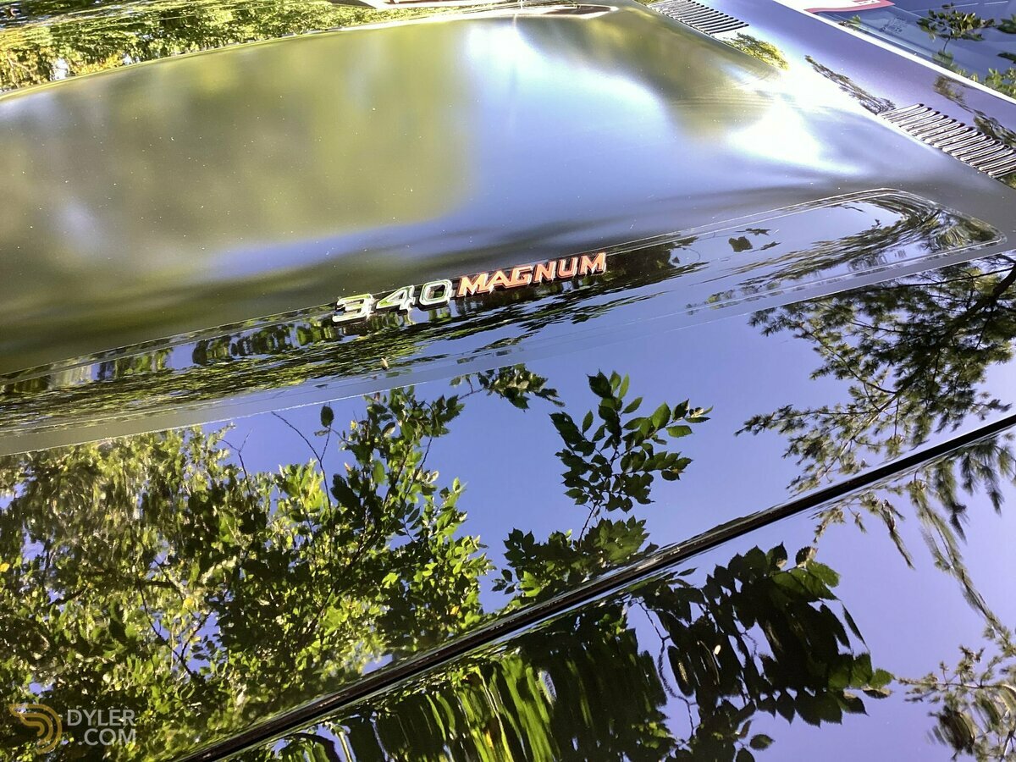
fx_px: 910
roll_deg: -8.1
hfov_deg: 58.4
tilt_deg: -35.8
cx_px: 508
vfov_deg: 45.4
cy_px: 381
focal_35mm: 31
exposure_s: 1/60
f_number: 2.4
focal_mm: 3.3
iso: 50
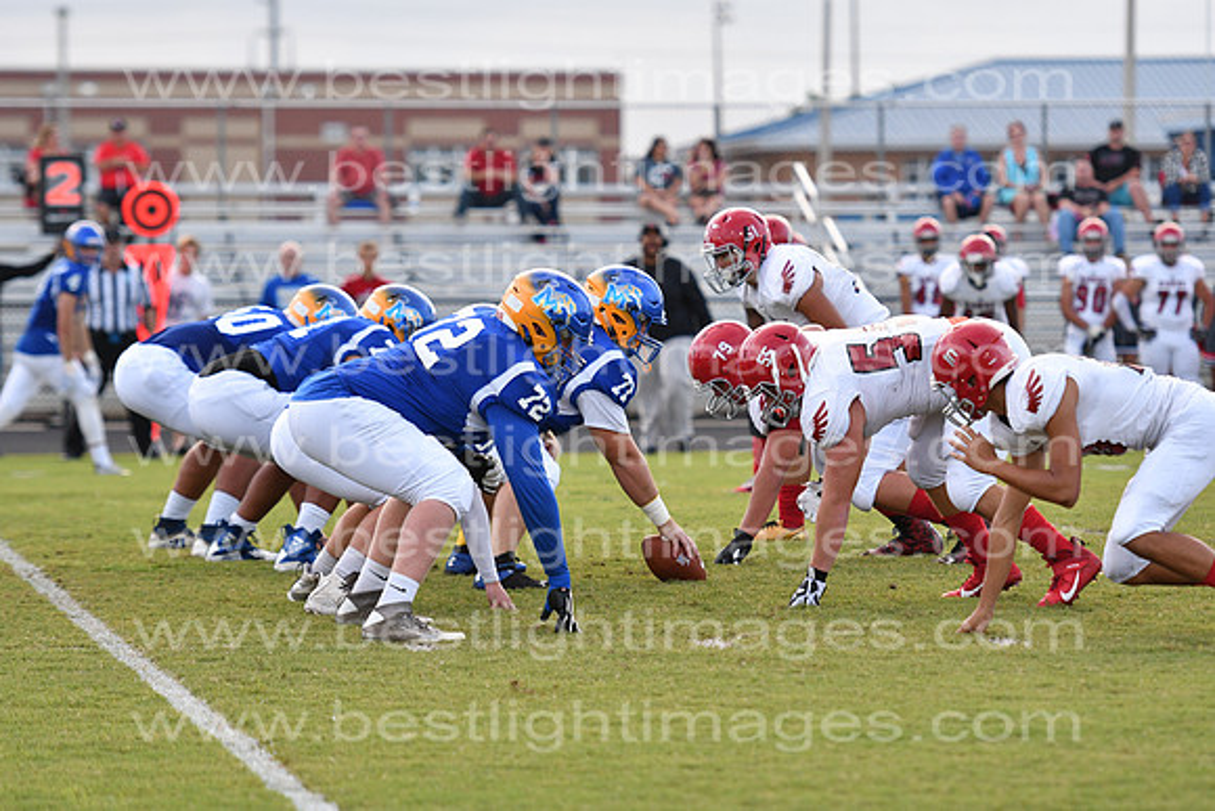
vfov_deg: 6.5
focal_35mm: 210
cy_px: 406
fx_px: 7089
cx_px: 608
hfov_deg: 9.8
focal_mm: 140
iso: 800
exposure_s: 1/1000
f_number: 3.2
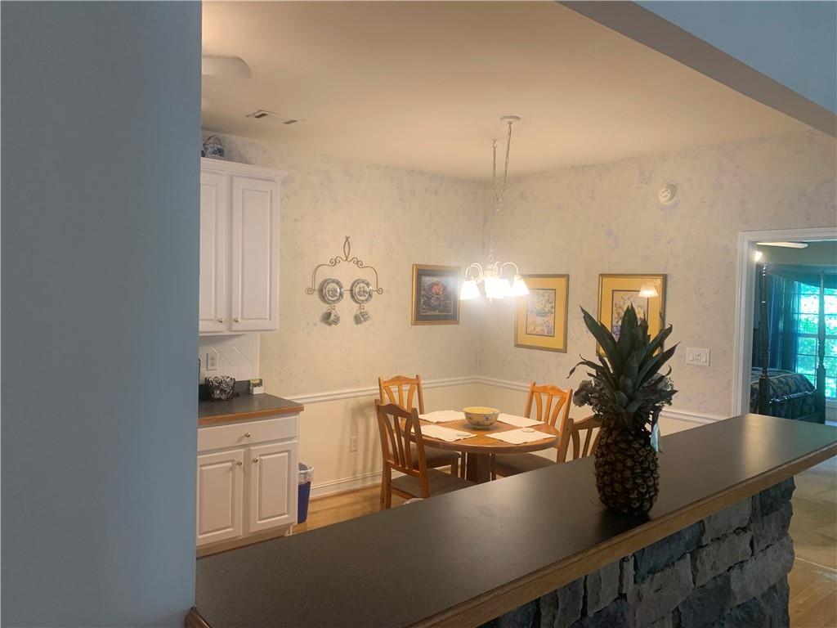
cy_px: 314
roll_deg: -1.9
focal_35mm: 26
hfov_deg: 67.3
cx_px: 418
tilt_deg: -3.6
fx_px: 629
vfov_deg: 53.1
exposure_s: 1/60
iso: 125
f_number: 1.8
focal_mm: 4.25
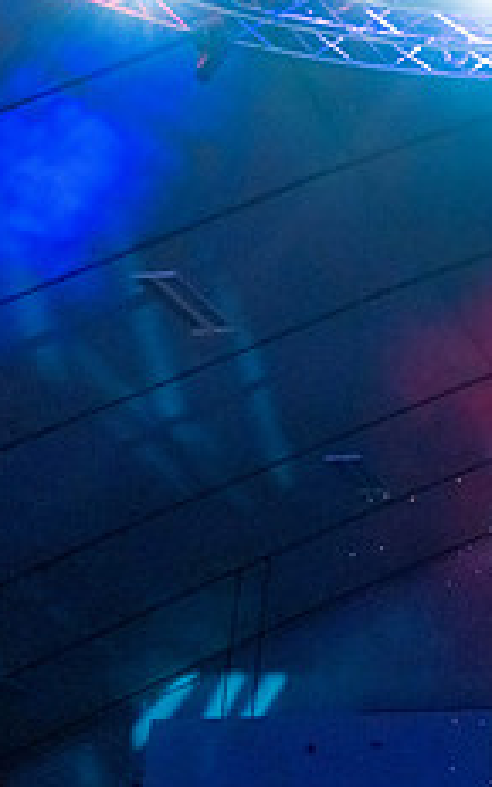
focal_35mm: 69
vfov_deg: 29.4
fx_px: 1480
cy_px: 561
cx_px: 886
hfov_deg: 16.0
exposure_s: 1/1000
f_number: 4
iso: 4000
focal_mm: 26
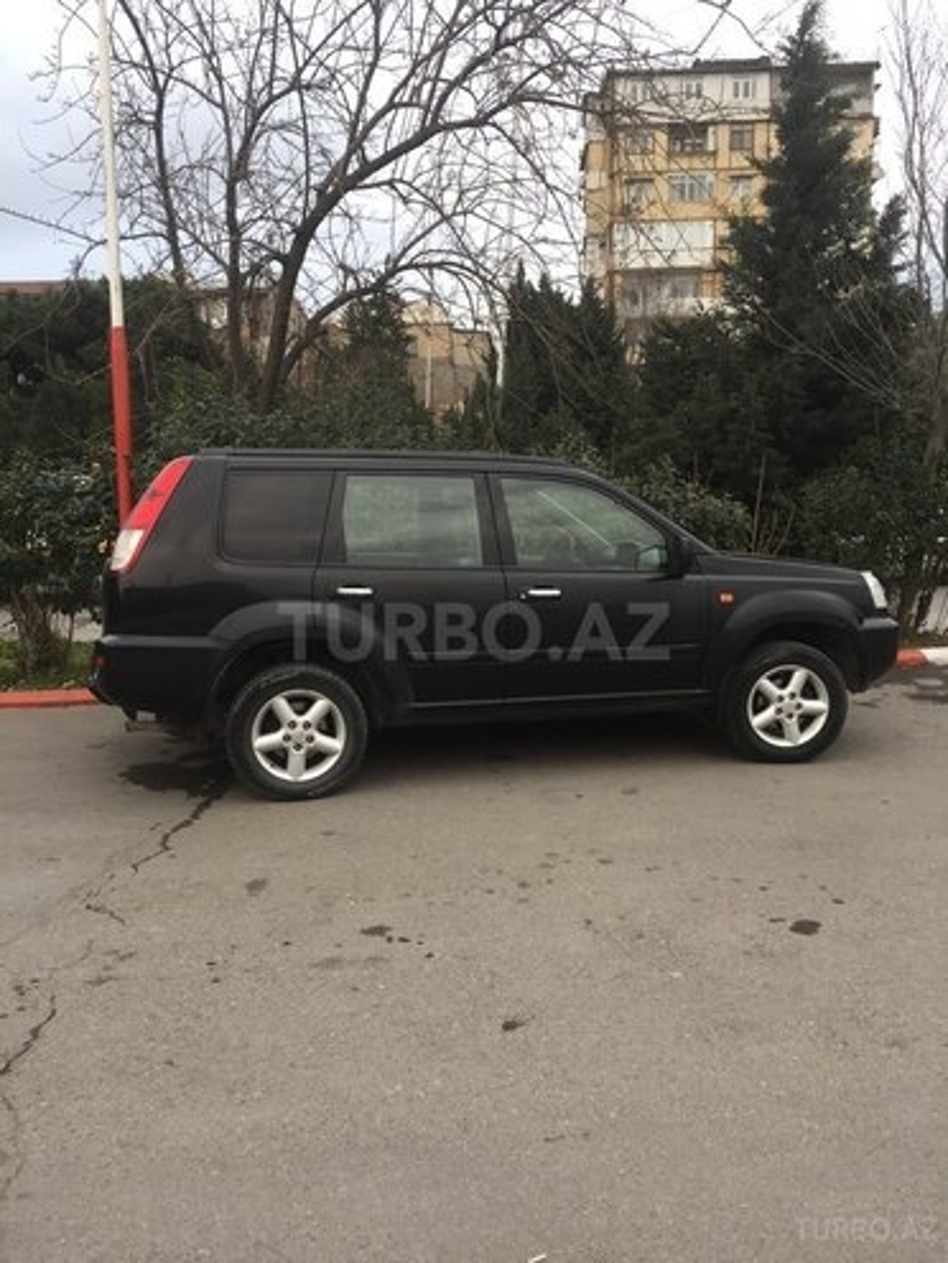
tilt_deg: -8.5
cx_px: 474
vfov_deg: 61.7
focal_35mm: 29
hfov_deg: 48.2
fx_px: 1059
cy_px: 632
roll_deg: -0.3
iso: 32
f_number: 2.2
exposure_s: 1/117
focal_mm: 4.15
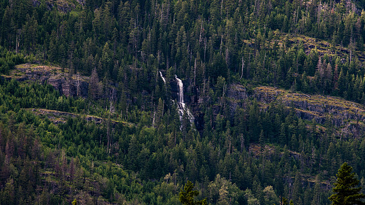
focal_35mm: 324
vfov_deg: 3.8
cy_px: 96
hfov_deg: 6.7
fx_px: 3133
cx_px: 170
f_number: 5.6
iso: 100
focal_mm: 200
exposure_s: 1/250
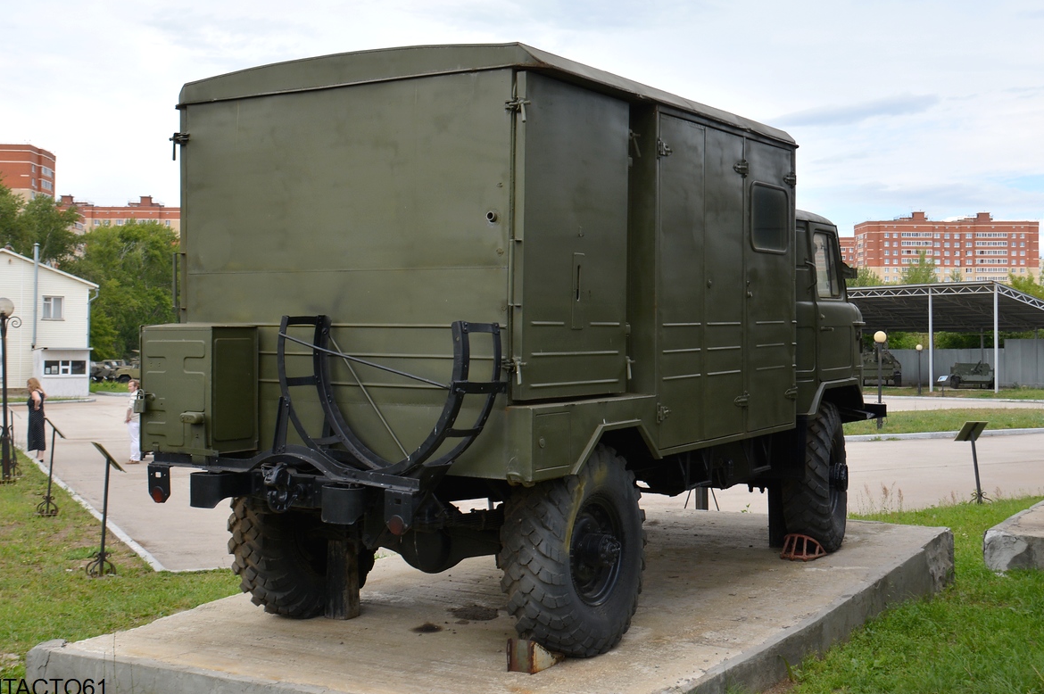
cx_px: 512
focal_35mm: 40
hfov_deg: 48.5
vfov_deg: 33.3
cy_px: 347
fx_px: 1159
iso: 180
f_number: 8
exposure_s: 1/250
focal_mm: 26
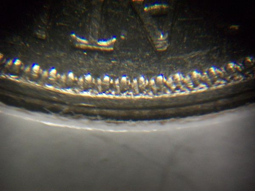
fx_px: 567
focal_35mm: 77
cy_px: 96
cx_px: 128
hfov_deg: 25.3
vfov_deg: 19.1
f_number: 4.6
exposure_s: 1/125
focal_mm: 13.7
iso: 349
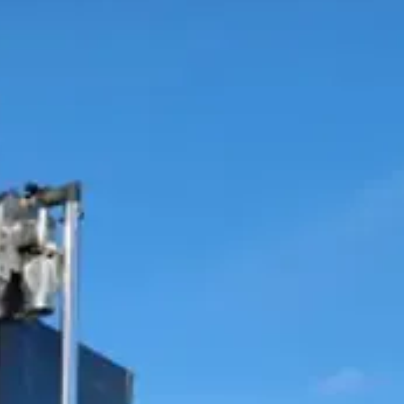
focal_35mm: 118
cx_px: -560
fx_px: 1558
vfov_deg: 12.8
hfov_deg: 12.0
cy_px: 815
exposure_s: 1/1157
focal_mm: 6.7
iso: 16
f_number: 1.8
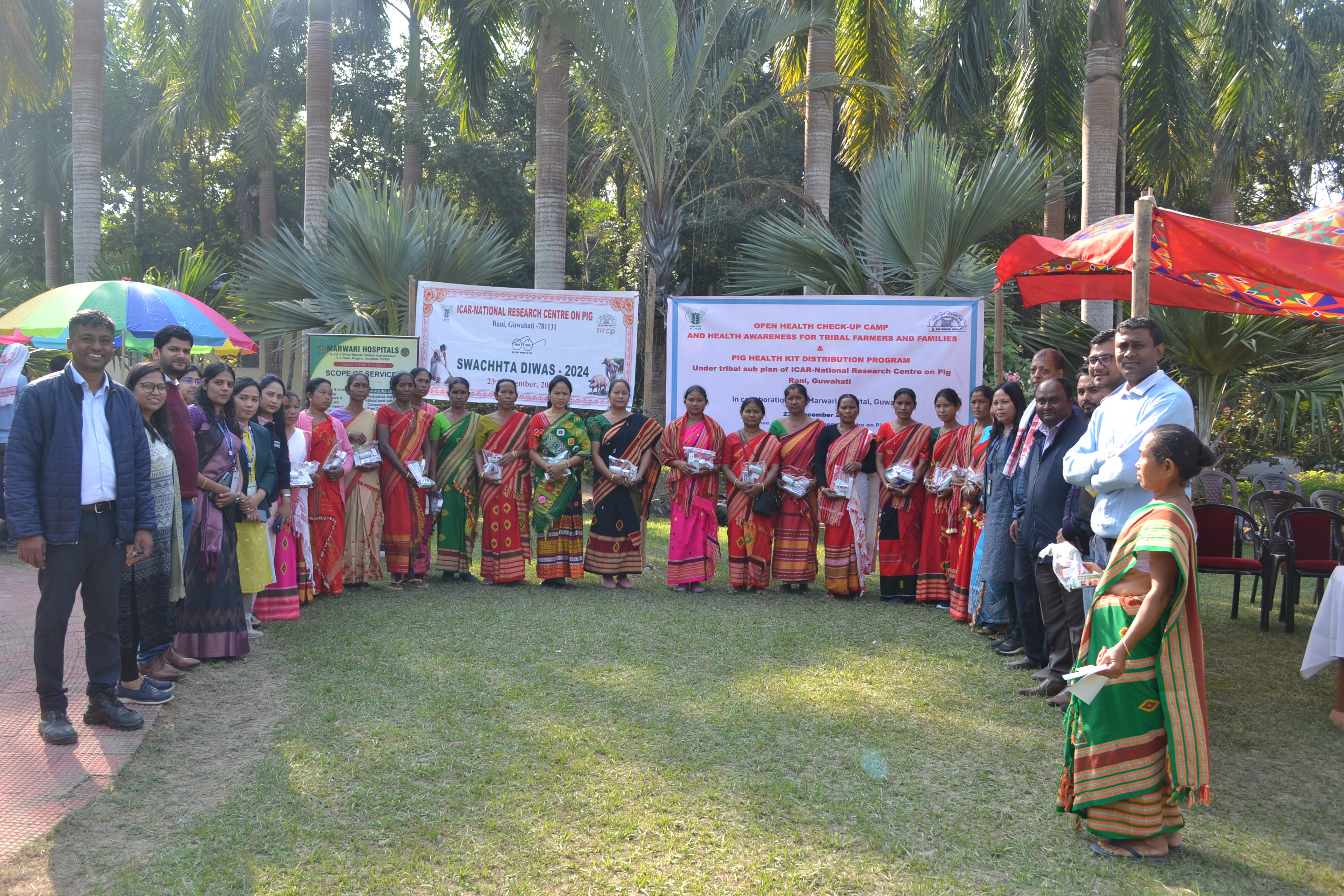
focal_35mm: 30
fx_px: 1120
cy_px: 448
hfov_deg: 61.9
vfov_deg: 43.6
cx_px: 672
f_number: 6.3
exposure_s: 1/80
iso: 100
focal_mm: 20
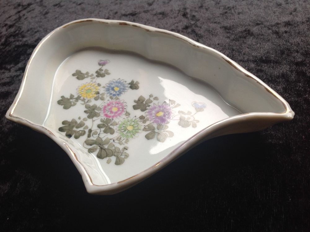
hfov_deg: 52.7
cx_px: 155
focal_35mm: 35
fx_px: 313
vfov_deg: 40.6
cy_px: 116
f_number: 2.4
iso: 50
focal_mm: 4.28
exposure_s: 1/40
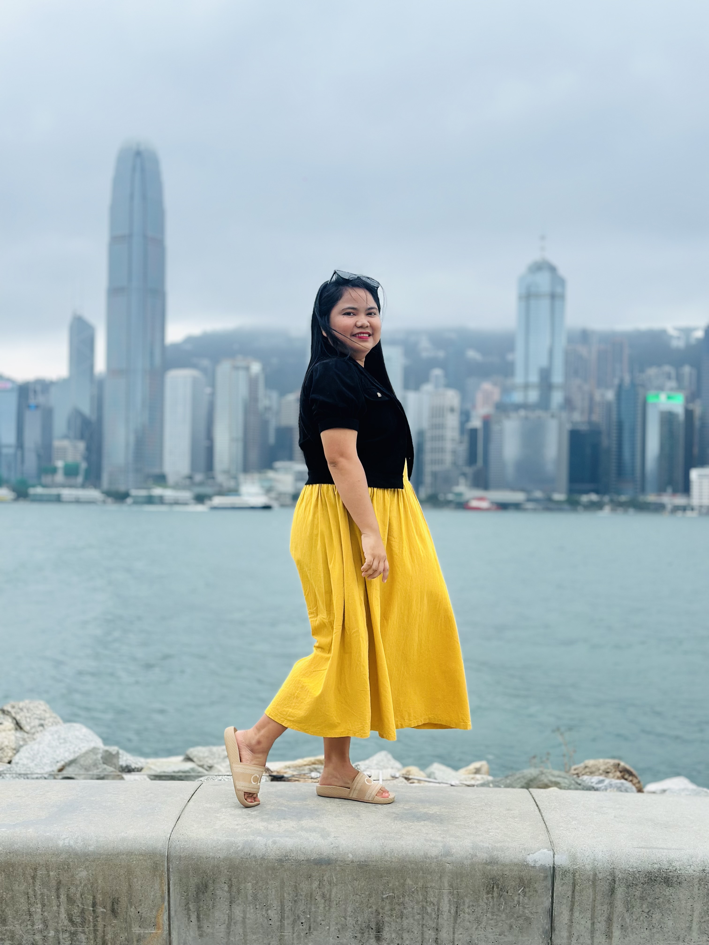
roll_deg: -0.9
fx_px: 1311
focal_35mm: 48
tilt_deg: +1.4
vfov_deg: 39.7
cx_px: 354
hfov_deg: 30.3
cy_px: 472
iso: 80
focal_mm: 6.86
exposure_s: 1/1305
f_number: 1.78
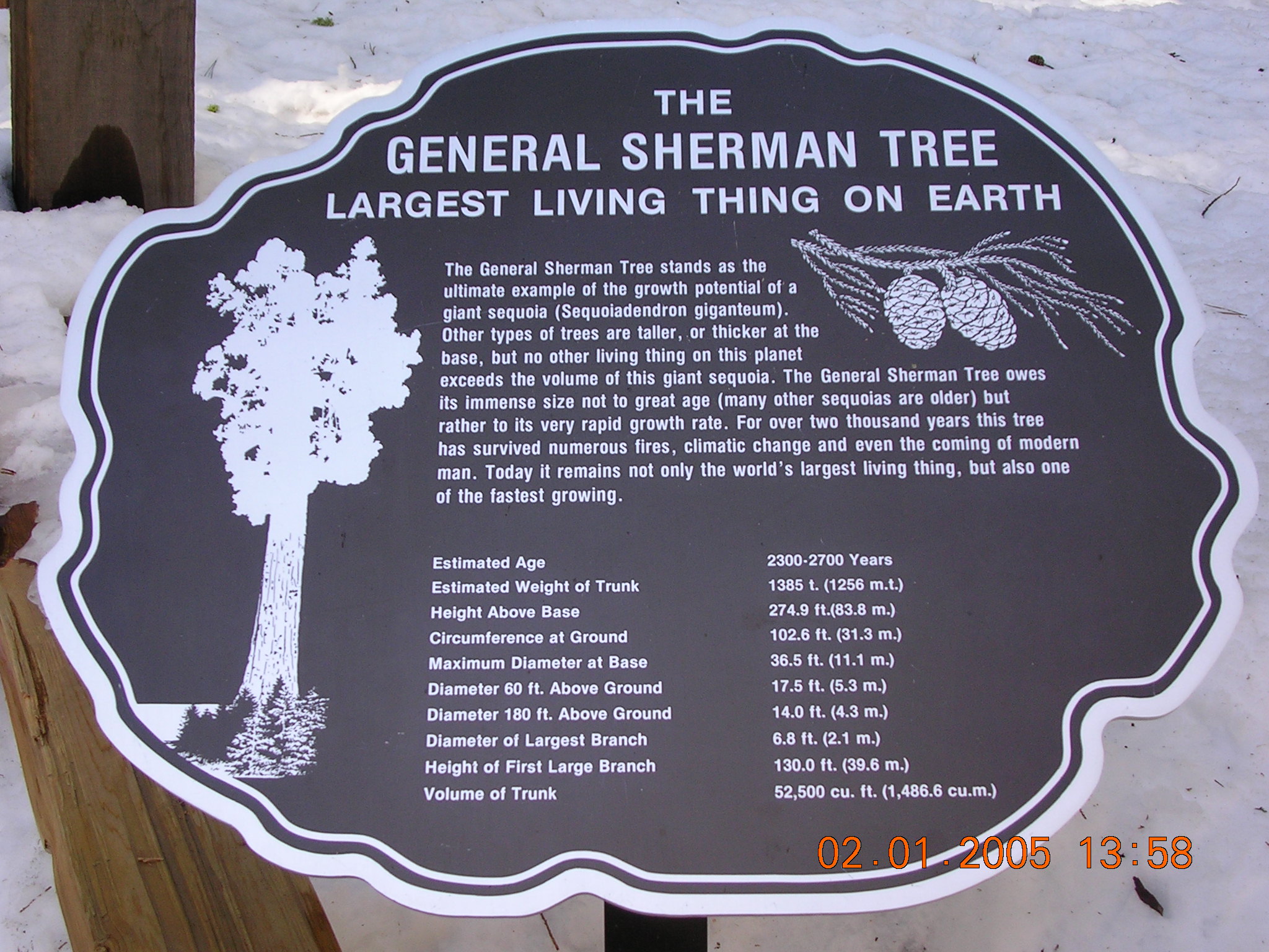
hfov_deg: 34.3
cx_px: 634
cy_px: 476
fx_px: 2053
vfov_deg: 26.1
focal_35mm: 56
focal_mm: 8.5
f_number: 3.3
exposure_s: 1/54
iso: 50
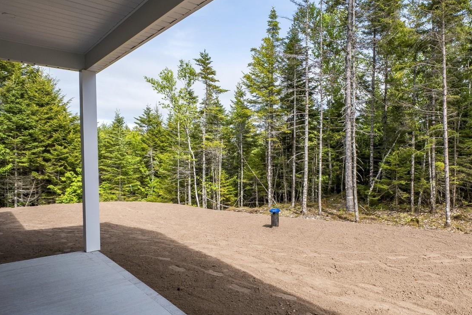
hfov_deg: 76.9
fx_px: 288
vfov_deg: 57.2
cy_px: 160
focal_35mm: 22
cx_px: 301
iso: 400
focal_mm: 10
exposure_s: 1/800
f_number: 6.3
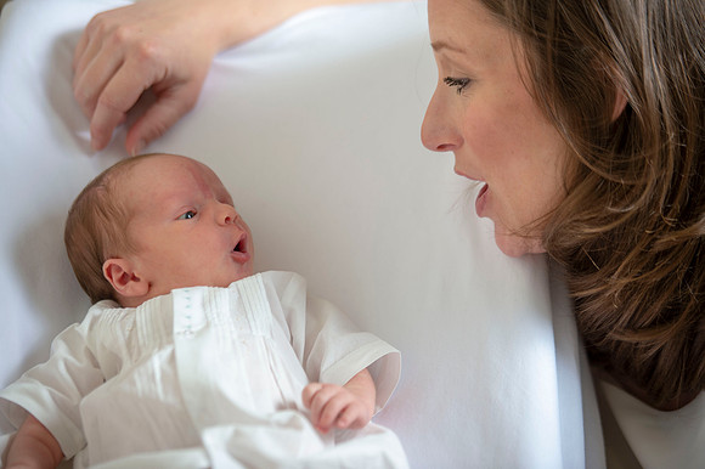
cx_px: 352
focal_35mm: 145
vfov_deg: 9.5
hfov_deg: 14.2
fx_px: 2838
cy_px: 234
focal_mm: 145
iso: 80
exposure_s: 1/160
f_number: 2.8
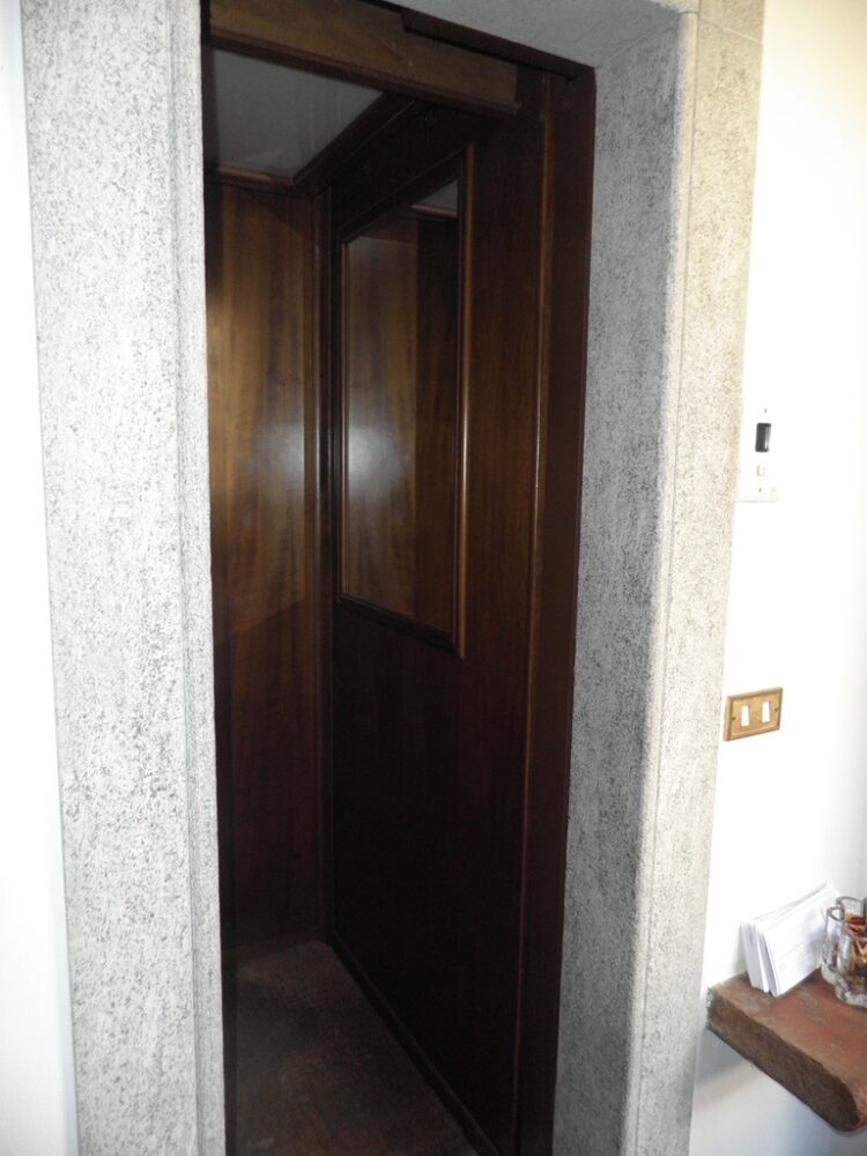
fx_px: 801
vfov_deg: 71.6
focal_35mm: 24
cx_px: 434
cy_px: 578
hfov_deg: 56.8
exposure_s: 1/30
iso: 160
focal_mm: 4.3
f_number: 3.3
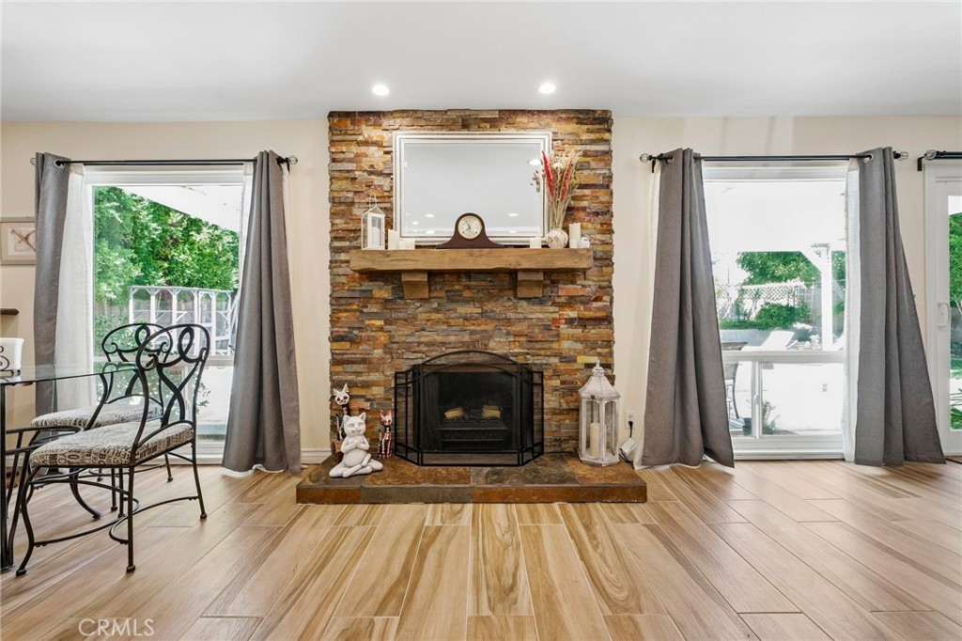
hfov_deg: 96.8
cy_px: 320
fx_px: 427
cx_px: 481
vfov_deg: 73.7
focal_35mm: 16
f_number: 11
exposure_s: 1/2
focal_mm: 16
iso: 400
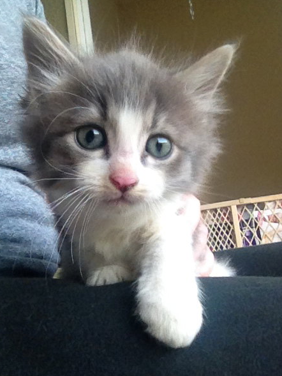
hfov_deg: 37.7
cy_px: 196
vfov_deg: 49.0
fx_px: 413
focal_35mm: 38
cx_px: 135
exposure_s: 1/40
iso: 160
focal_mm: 1.85
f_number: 2.4
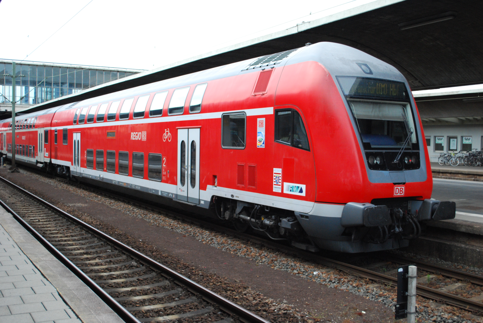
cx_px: 242
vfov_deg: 34.3
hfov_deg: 49.5
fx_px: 524
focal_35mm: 39
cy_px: 162
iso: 800
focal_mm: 26
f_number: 4.5
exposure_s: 1/1000
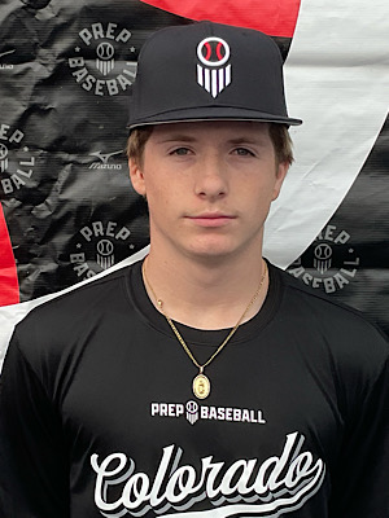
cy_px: 259
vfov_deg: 61.7
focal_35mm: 29
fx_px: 435
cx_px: 194
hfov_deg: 48.2
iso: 16
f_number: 1.8
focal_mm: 3
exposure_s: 1/792
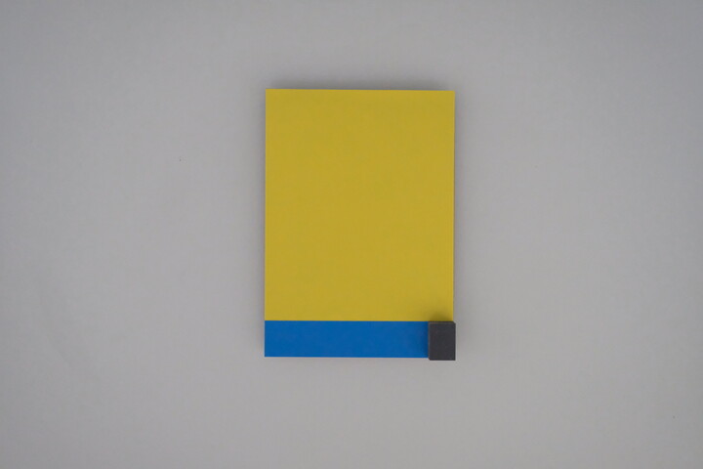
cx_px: 352
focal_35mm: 36
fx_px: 703
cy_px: 234
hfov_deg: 53.1
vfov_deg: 36.9
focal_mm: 24
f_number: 4.5
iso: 8000
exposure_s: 1/210
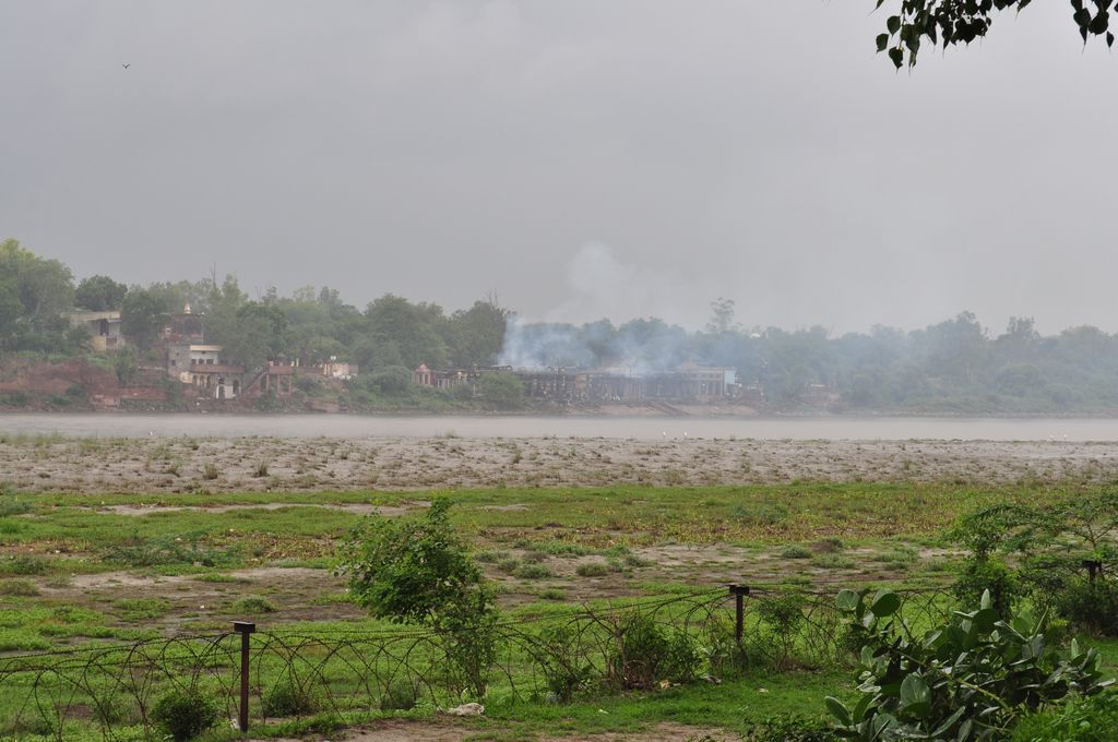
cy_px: 371
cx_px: 559
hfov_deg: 24.6
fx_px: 2559
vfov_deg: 16.5
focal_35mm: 82
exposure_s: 1/250
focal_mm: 55
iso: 320
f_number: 10
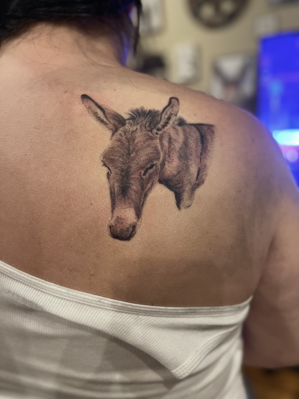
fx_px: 299
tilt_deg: -17.2
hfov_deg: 53.1
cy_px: 200
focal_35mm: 26
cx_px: 150
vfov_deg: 67.3
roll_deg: +5.1
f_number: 1.6
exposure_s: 1/40
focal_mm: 5.1
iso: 400
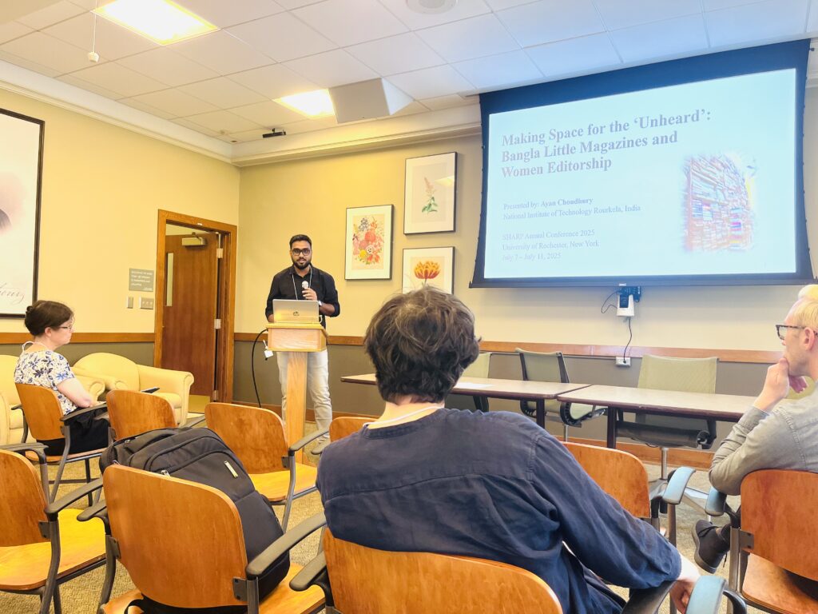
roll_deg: -1.4
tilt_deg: +1.4
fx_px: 614
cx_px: 409
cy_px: 307
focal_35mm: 26
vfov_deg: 53.1
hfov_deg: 67.3
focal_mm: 5.1
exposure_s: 1/60
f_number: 1.6
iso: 80
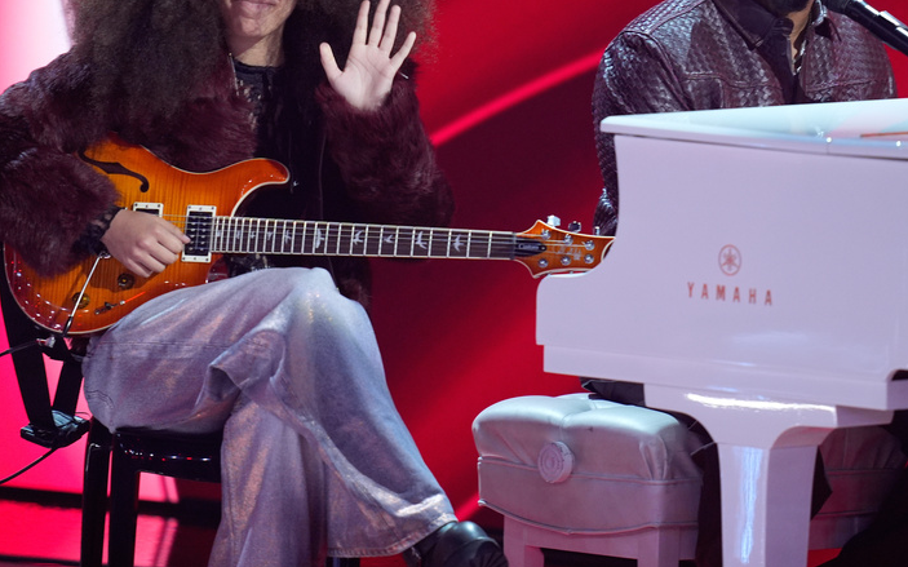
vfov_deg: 2.2
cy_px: 156
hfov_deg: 3.5
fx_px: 14696
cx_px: 626
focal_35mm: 594
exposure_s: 1/320
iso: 2500
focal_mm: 400
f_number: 2.8
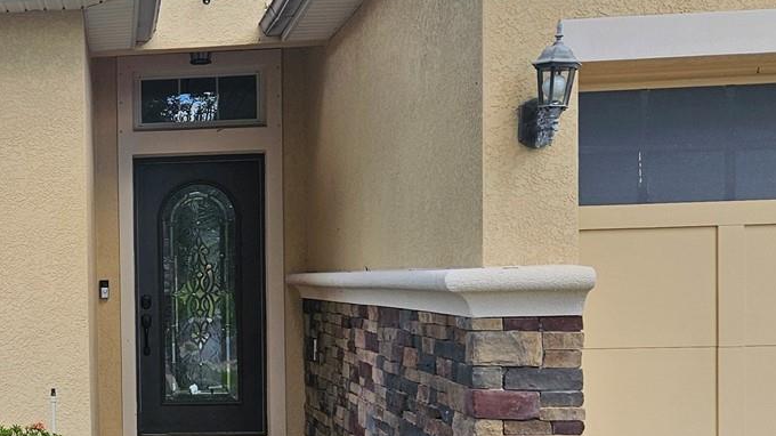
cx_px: -2
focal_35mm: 59
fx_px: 1214
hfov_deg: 32.6
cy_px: 310
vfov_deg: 20.3
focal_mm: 5.4
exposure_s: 1/1167
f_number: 1.8
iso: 40
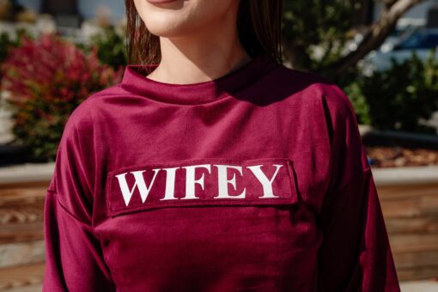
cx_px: 219
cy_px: 146
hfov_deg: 40.3
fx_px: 596
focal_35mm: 49
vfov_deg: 27.5
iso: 100
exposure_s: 1/640
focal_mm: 49
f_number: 5.6
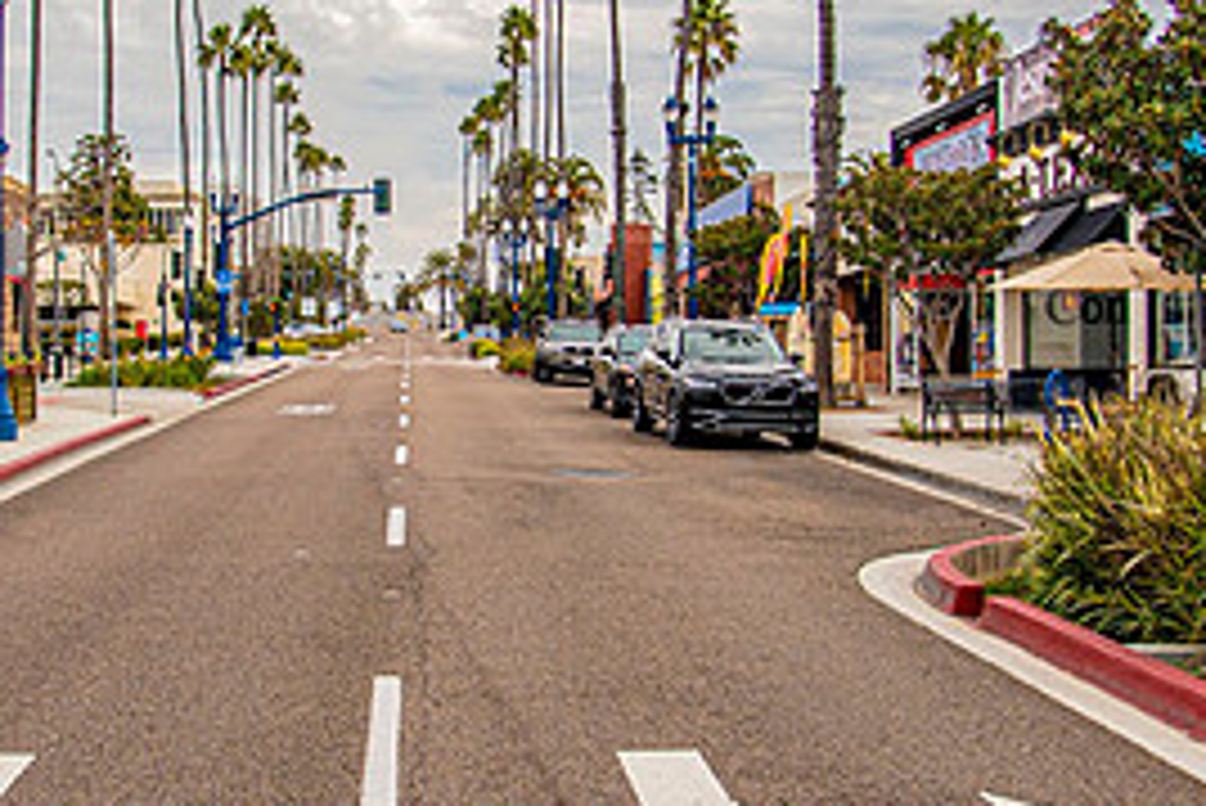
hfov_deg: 37.8
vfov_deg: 26.0
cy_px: 353
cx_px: 405
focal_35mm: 52
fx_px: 1743
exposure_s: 1/1000
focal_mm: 24
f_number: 4
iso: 160
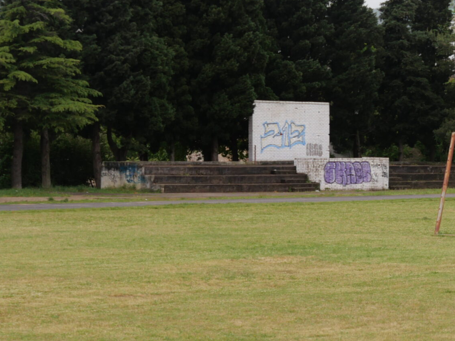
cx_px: 363
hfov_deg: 13.5
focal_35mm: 145
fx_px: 1906
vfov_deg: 10.2
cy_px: 114
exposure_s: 1/250
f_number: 6.3
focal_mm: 32
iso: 200
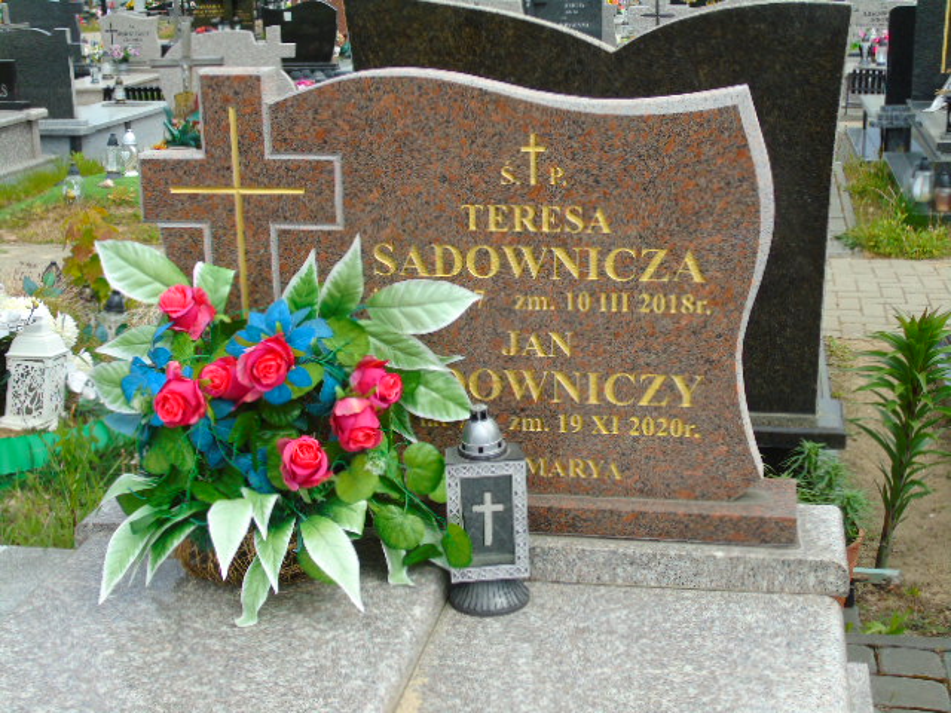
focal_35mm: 54
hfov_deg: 35.5
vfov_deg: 27.0
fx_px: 1484
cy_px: 356
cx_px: 476
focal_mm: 9.6
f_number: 4.3
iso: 80
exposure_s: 1/320
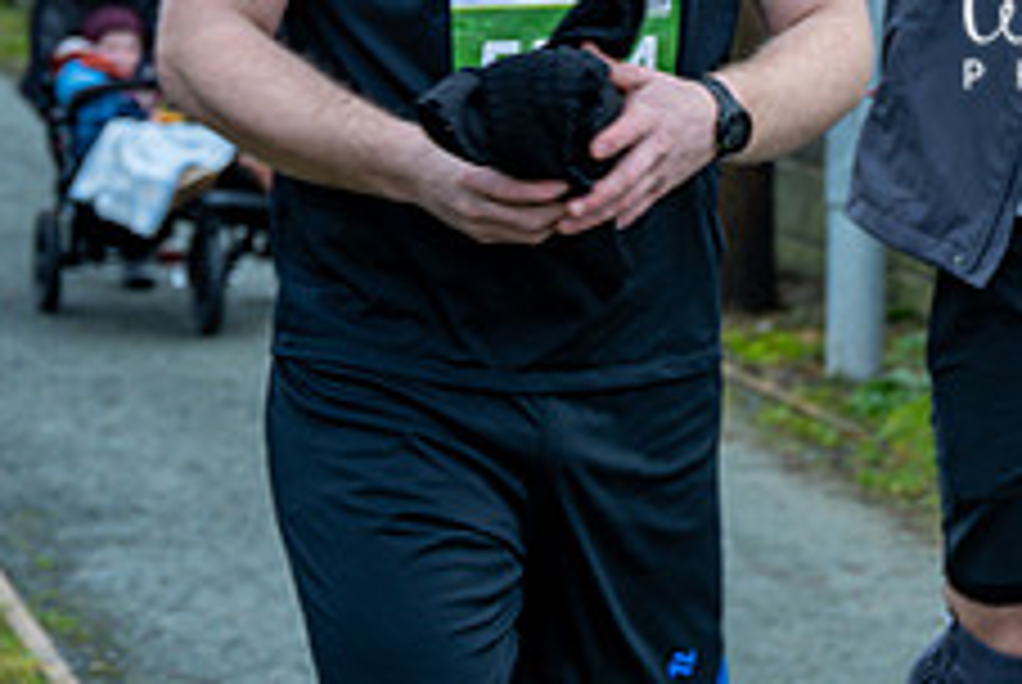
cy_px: -65
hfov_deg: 15.7
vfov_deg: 10.9
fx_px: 3553
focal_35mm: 125
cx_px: 1256
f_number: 4
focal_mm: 49
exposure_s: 1/200
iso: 100
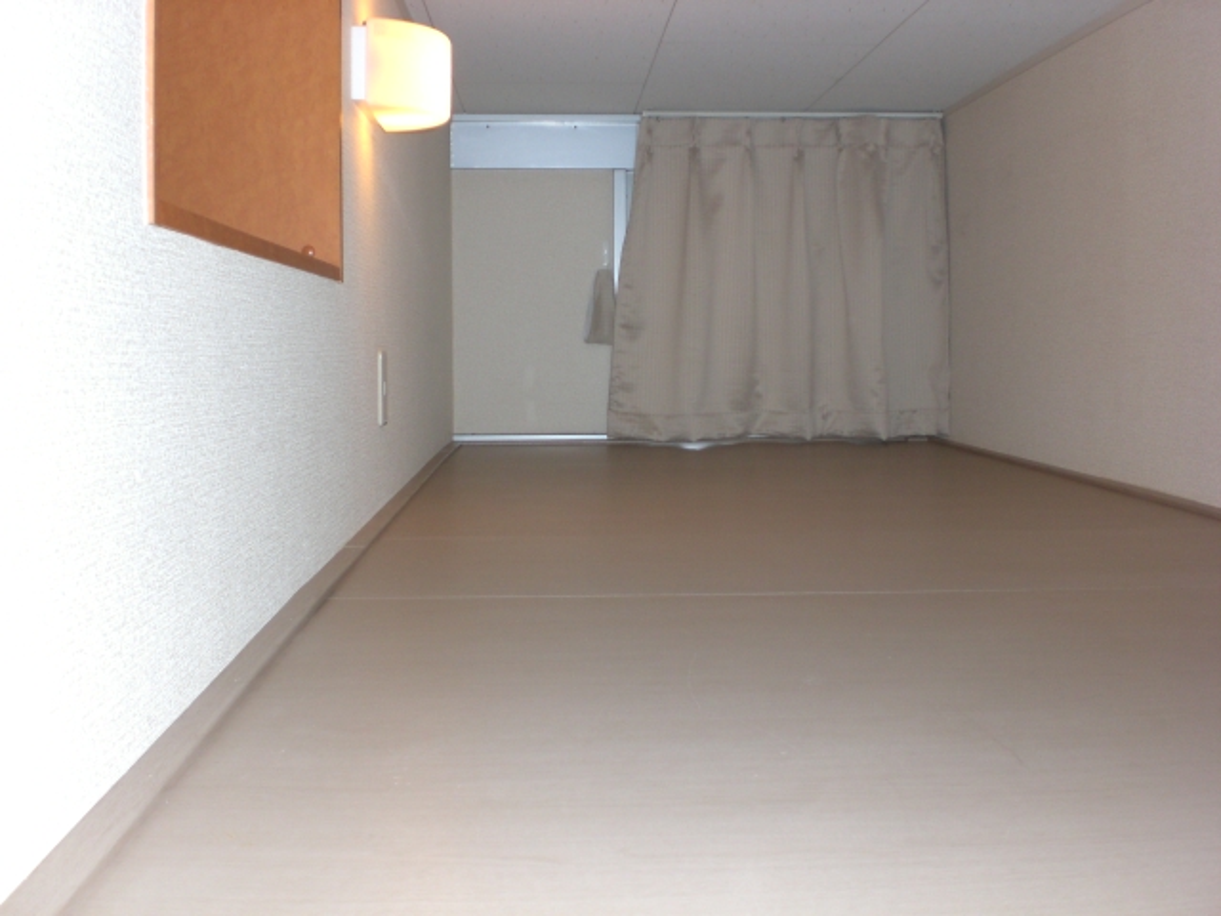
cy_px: 458
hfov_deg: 49.0
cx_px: 610
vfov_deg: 37.7
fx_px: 1340
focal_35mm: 38
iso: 100
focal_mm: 6.3
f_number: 3.1
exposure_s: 1/60
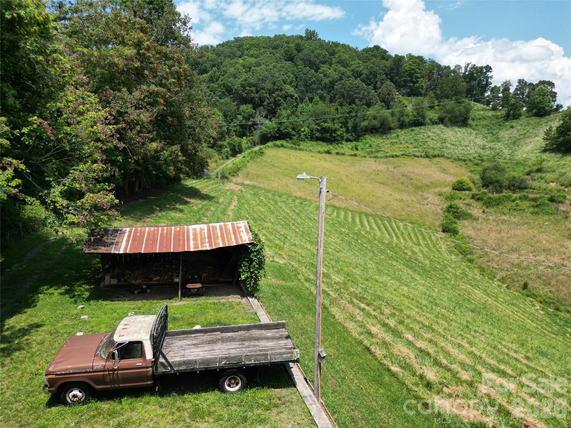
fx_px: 396
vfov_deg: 56.8
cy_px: 214
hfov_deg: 71.6
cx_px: 286
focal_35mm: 24
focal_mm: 6.72
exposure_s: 1/2500
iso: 120
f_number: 1.7
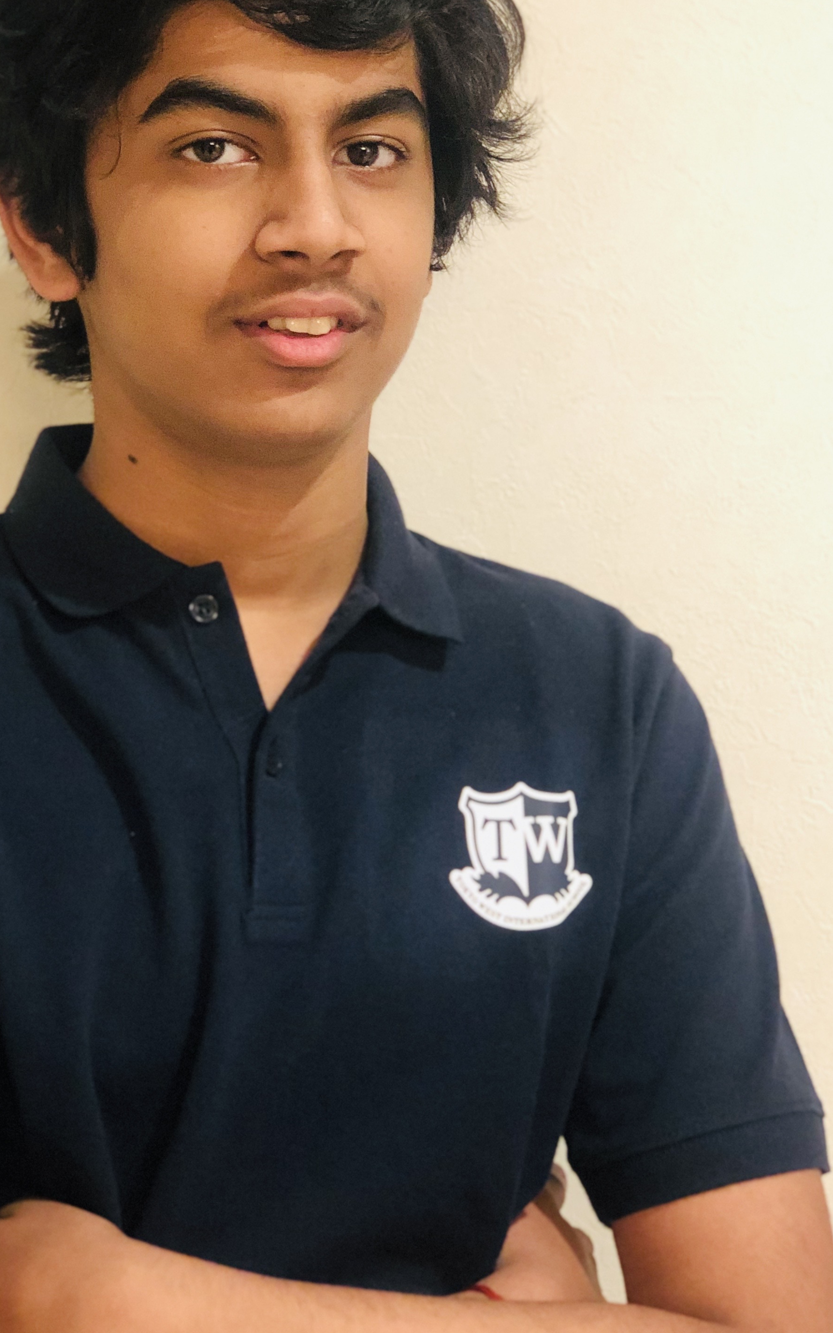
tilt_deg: -7.0
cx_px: 270
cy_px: 619
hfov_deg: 16.7
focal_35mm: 78
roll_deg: -1.8
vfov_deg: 26.5
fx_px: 2833
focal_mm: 6
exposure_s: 1/14
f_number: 2.4
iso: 160
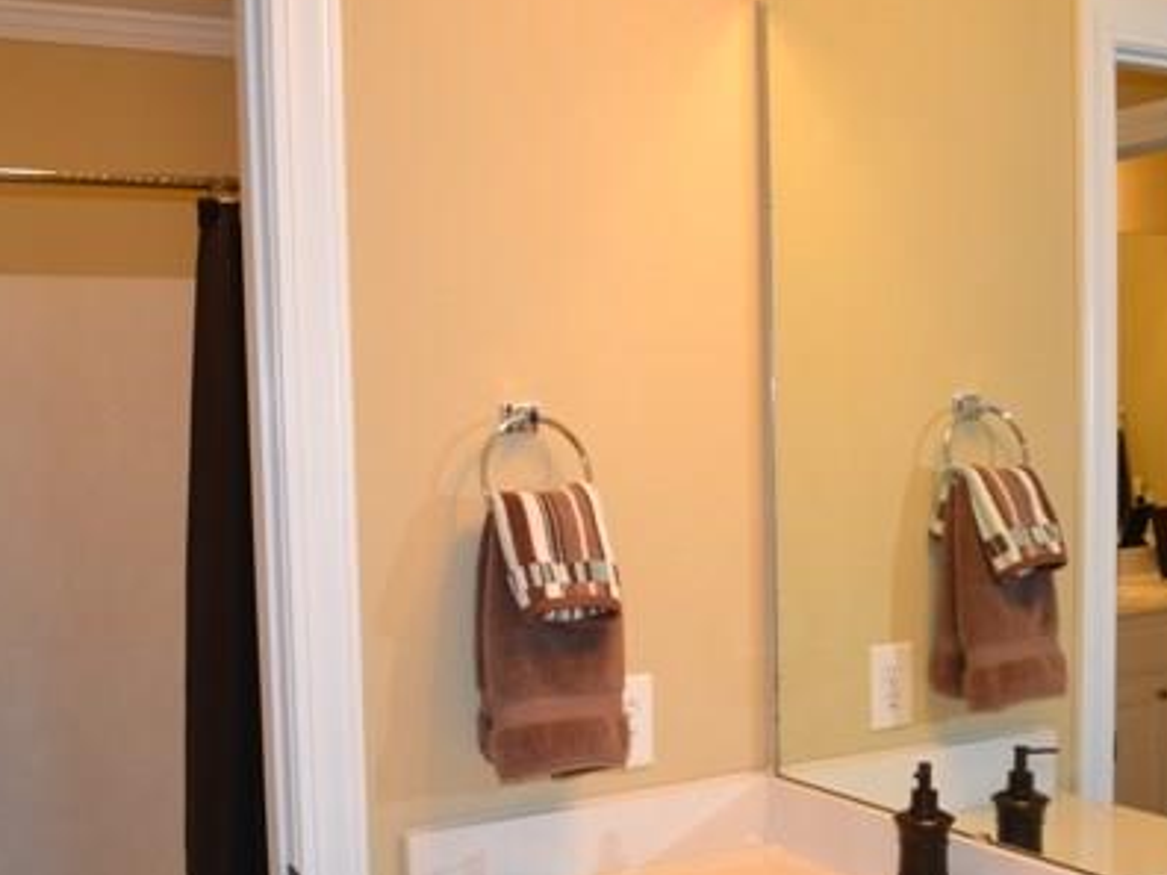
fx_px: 1416
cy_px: 582
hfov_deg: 44.8
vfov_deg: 34.0
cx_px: 551
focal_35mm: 42
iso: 640
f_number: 3.5
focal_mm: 18
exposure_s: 1/60
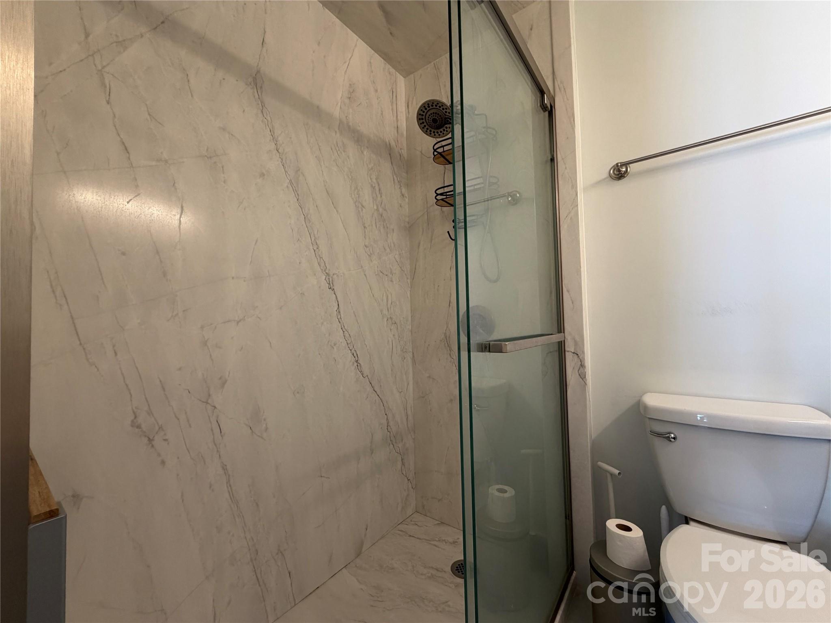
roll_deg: +2.0
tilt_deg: +1.5
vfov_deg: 85.7
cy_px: 312
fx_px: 336
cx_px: 416
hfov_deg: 102.1
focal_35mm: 14
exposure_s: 1/120
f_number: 2.2
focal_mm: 2.22
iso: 160
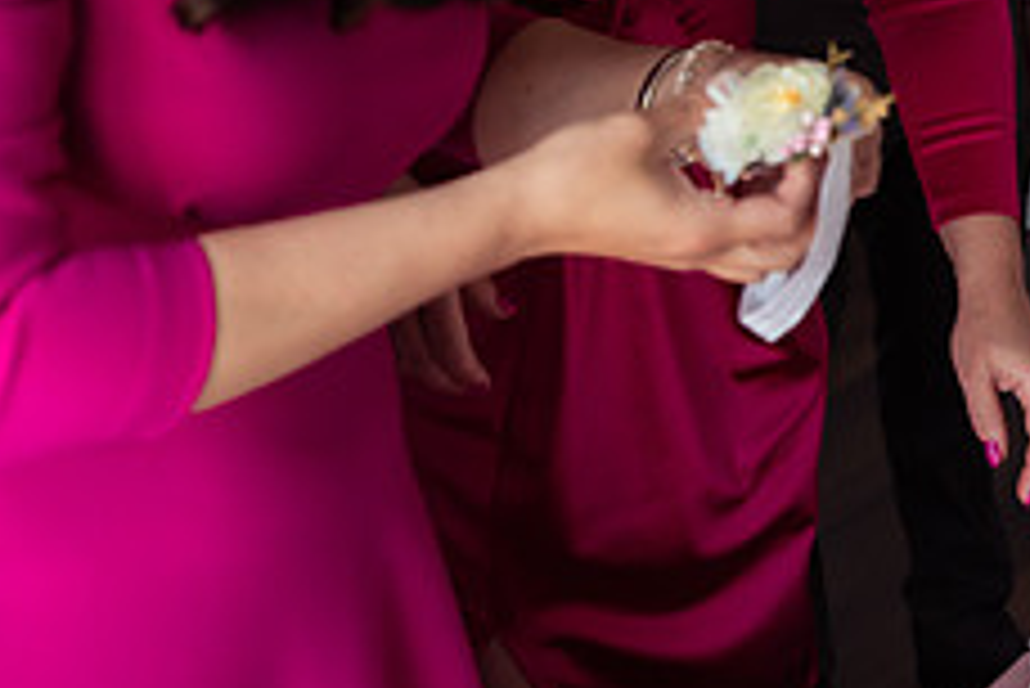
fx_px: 2319
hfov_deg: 22.9
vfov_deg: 16.9
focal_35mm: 81
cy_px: 402
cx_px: 1255
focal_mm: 32
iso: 800
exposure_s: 1/250
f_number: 3.2
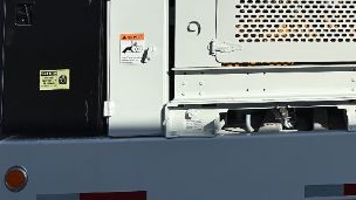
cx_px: 374
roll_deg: -0.9
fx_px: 519
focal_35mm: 55
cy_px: -14
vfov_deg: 20.9
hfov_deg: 33.8
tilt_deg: +4.5
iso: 80
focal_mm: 6.86
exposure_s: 1/9709
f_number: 1.78
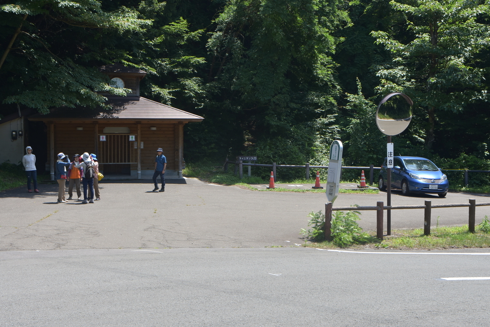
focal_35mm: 51
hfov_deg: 38.9
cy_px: 164
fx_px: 694
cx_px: 245
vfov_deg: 26.5
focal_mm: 34
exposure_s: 1/250
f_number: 6.3
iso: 125
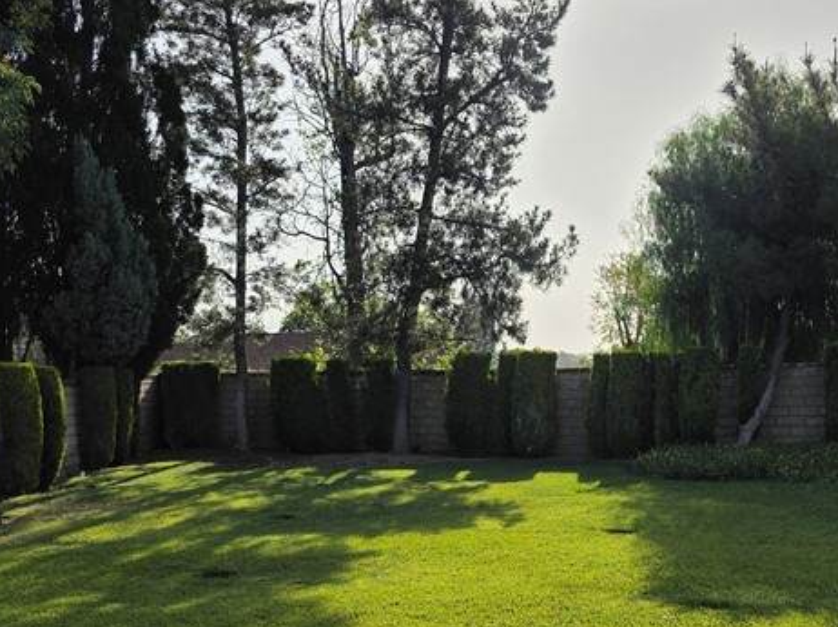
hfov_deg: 37.1
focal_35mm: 51
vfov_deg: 27.4
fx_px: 1234
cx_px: 562
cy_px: 578
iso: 40
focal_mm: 6.3
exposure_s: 1/7944
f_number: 1.7
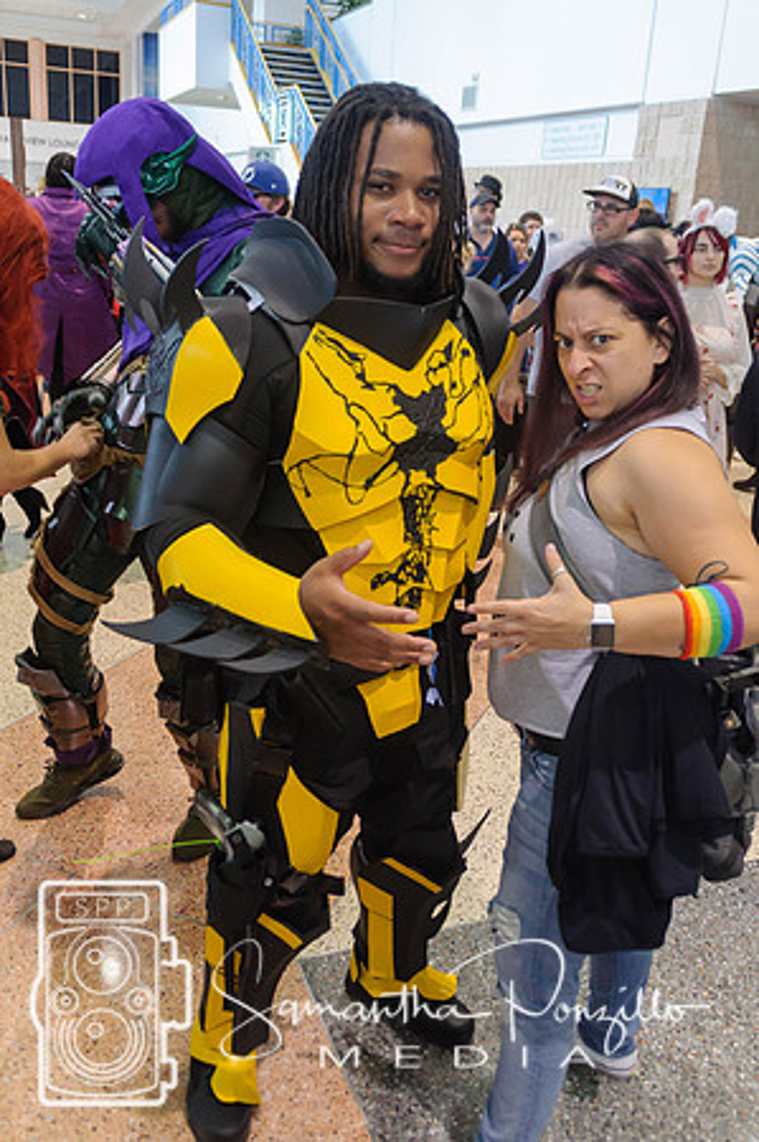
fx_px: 1046
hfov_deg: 39.9
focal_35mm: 33
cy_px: 571
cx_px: 380
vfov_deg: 57.3
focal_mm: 22
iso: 800
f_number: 4
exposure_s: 1/60
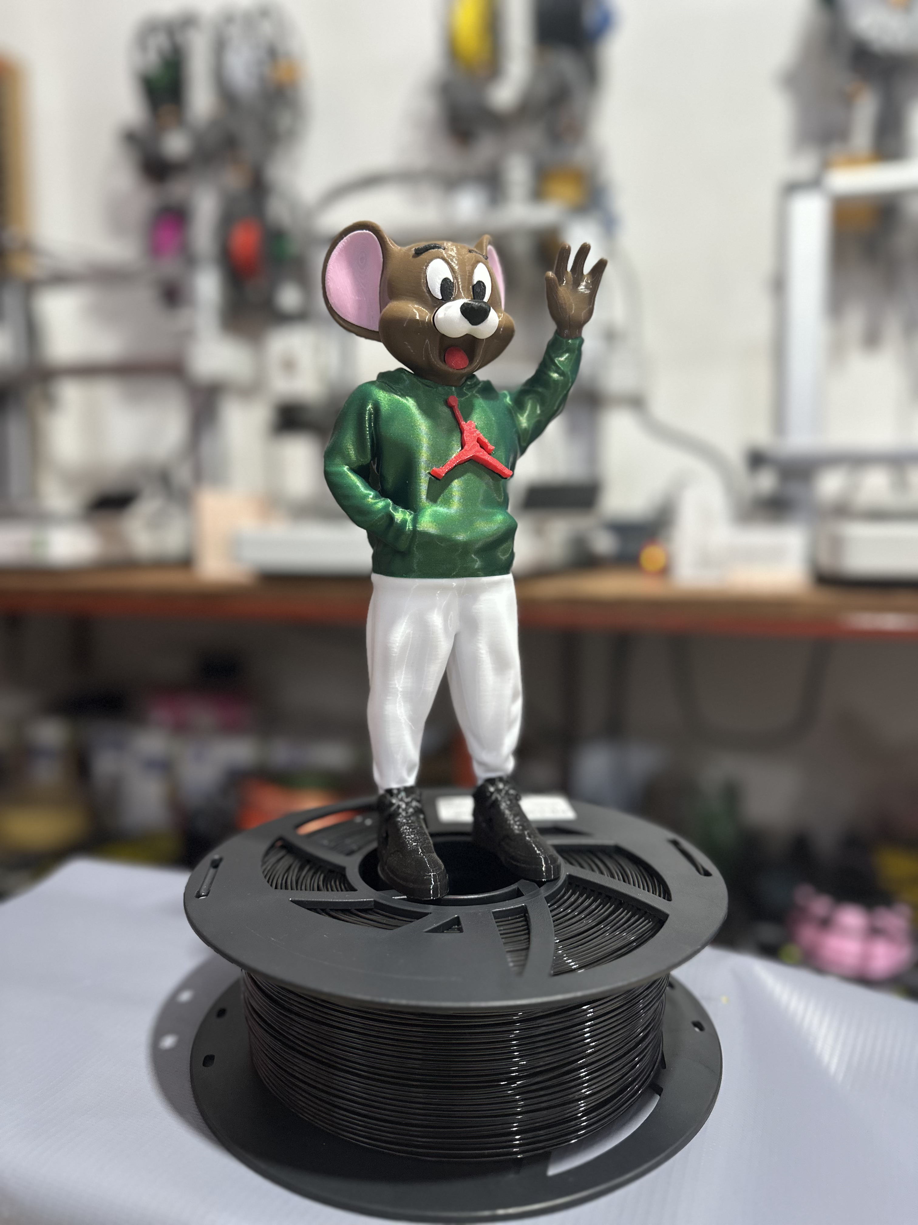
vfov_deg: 71.6
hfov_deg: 56.8
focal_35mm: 24
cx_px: 459
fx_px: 849
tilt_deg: -5.1
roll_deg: -0.5
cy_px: 612
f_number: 1.78
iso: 320
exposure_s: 1/50
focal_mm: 6.86
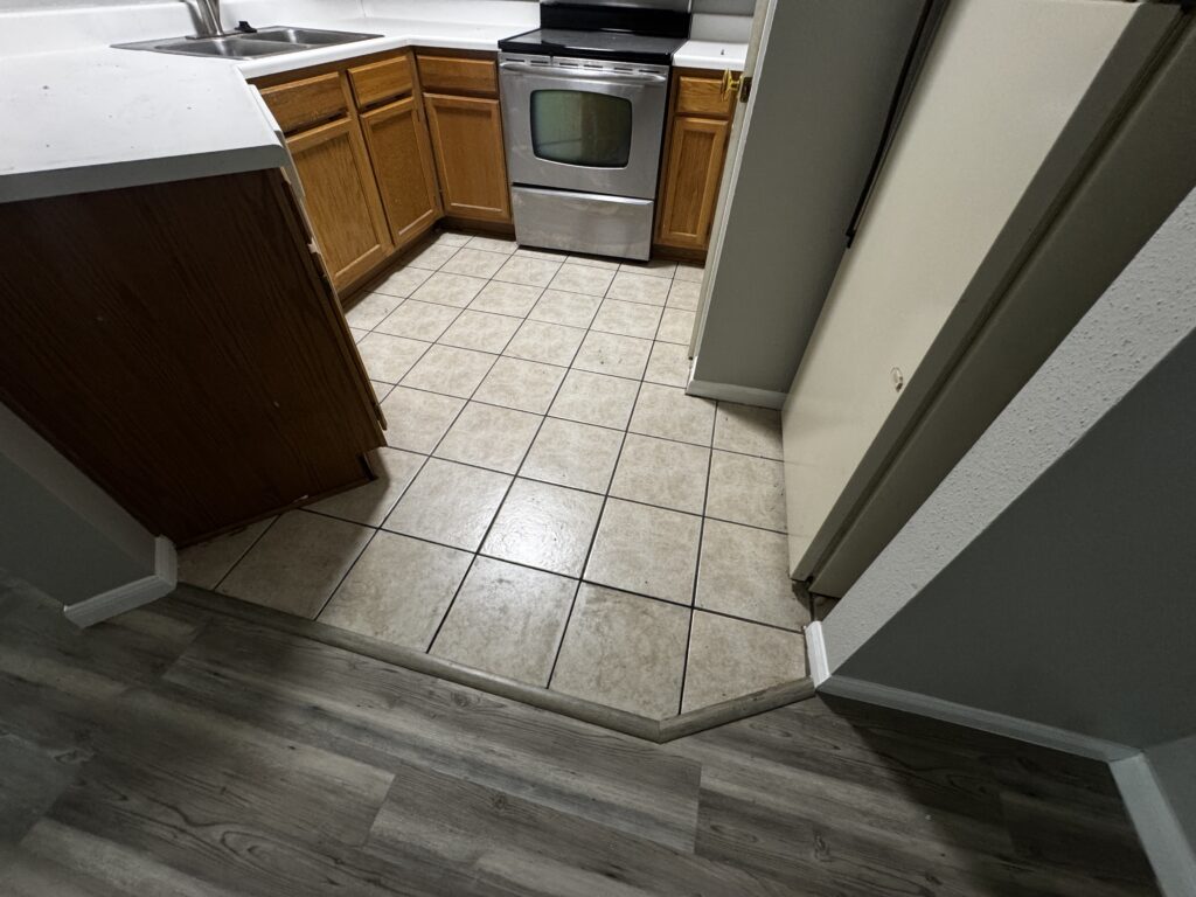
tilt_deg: -47.4
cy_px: 448
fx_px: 484
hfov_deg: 102.1
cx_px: 598
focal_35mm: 14
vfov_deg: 85.7
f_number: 2.2
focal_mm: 2.22
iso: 250
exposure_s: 1/60
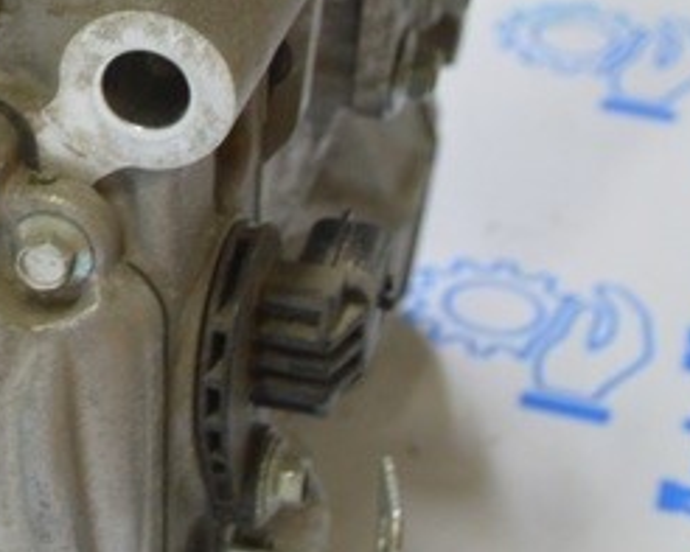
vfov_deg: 11.8
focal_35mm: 129
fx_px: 2635
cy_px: -7
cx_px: -575
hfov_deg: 13.3
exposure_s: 1/20
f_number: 5.6
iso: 400
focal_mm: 22
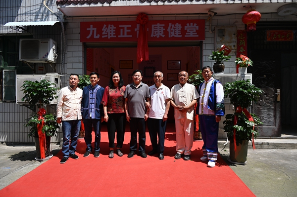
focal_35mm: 24
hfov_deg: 73.8
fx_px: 198
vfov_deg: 53.1
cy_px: 98
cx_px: 148
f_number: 6.3
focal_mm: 24
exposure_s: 1/320
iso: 100
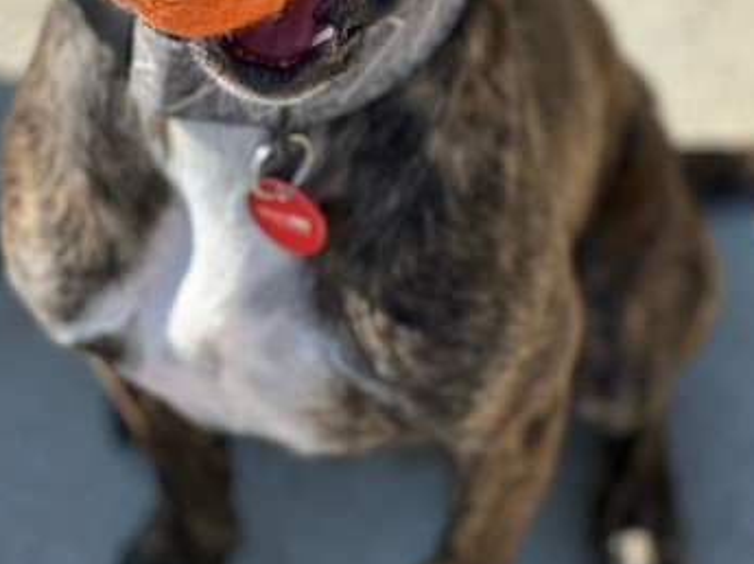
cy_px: -7
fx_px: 3112
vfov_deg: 10.3
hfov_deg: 13.8
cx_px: 365
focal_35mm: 143
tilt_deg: -48.4
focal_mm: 9
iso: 32
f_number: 2.8
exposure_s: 1/374
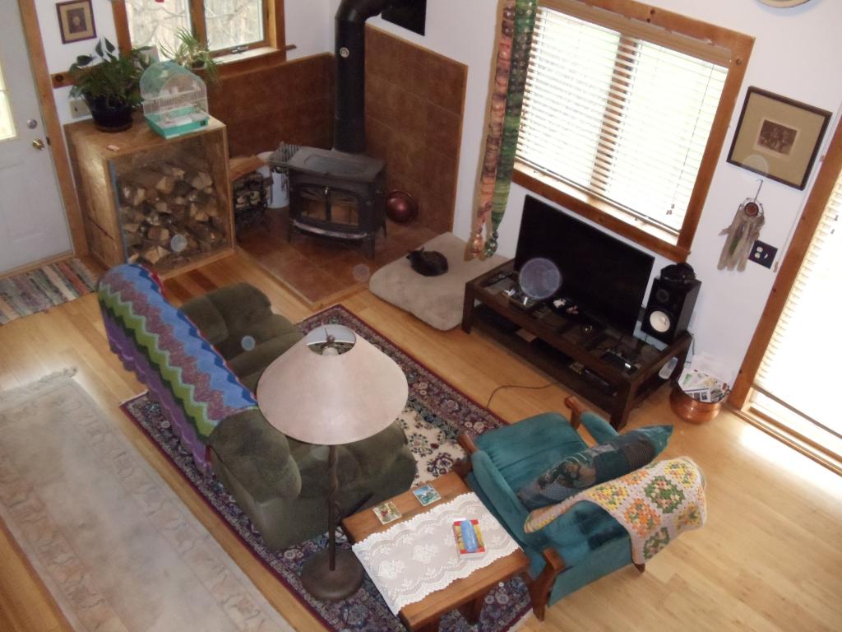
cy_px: 316
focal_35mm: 44
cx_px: 421
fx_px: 1070
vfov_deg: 32.9
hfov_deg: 42.9
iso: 800
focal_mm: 6
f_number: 3.5
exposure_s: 1/30
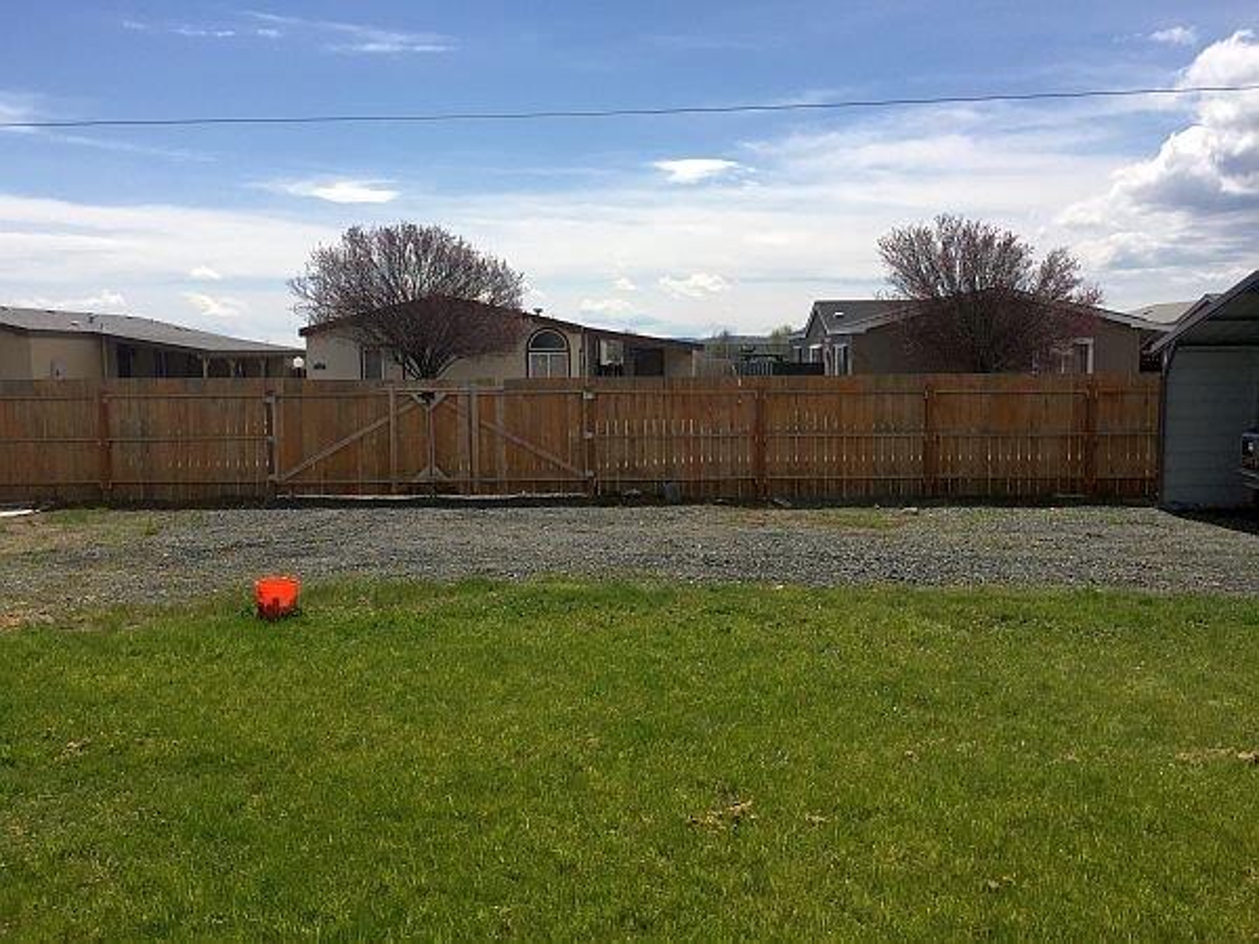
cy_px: 472
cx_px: 630
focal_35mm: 29
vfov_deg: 48.2
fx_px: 1055
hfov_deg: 61.7
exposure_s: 1/3597
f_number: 2.2
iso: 32
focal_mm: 4.15
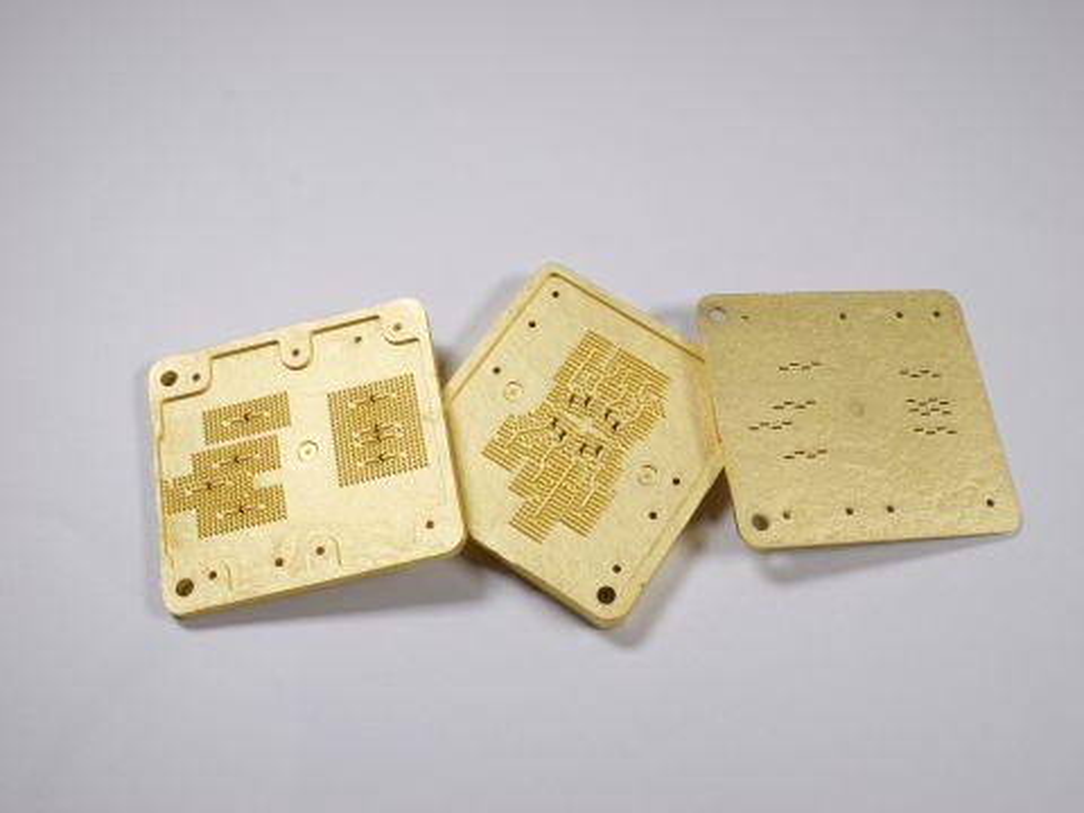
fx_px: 1253
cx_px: 542
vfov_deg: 36.0
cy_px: 406
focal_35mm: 40
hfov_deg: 46.8
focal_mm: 20
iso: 640
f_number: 22
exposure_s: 1/60
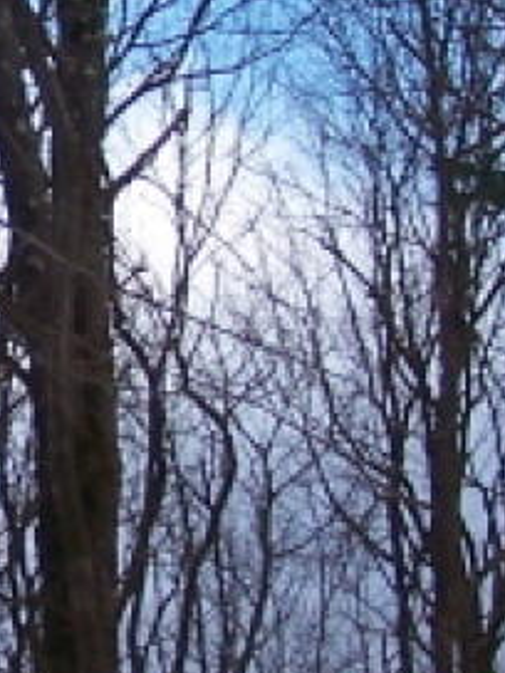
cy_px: 320
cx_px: -265
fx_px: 3715
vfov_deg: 10.4
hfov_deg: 7.6
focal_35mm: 191
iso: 80
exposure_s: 1/500
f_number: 2.8
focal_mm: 6.3
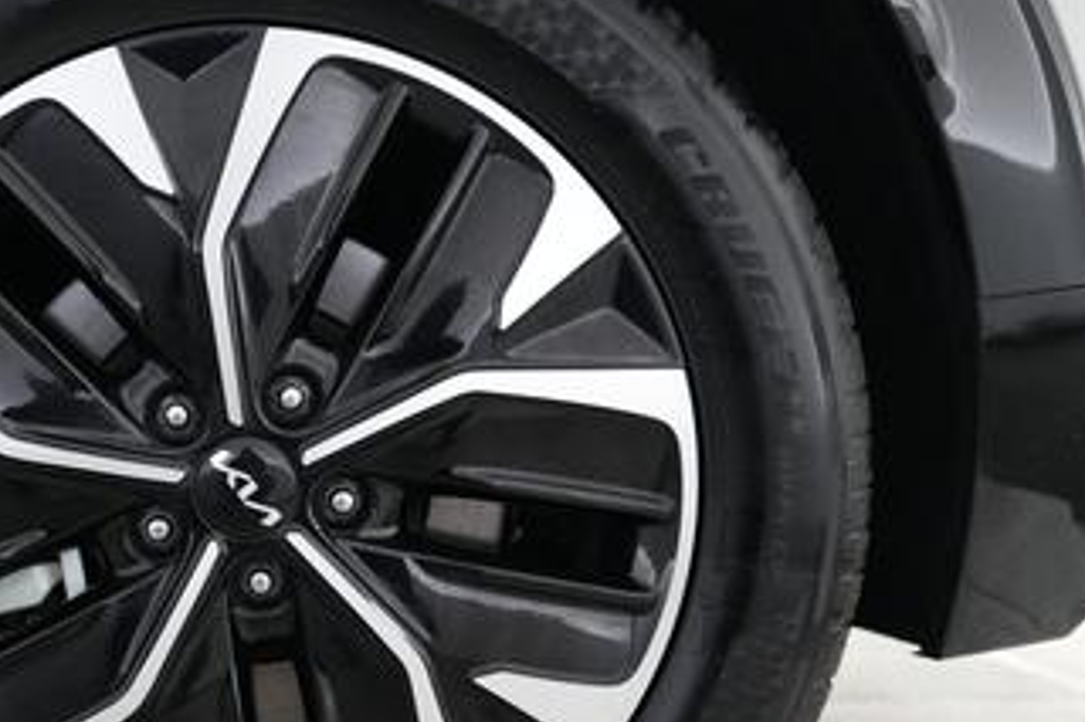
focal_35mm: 52
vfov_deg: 25.8
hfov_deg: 37.3
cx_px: 268
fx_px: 1566
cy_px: 505
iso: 4000
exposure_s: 1/160
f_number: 2.8
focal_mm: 26
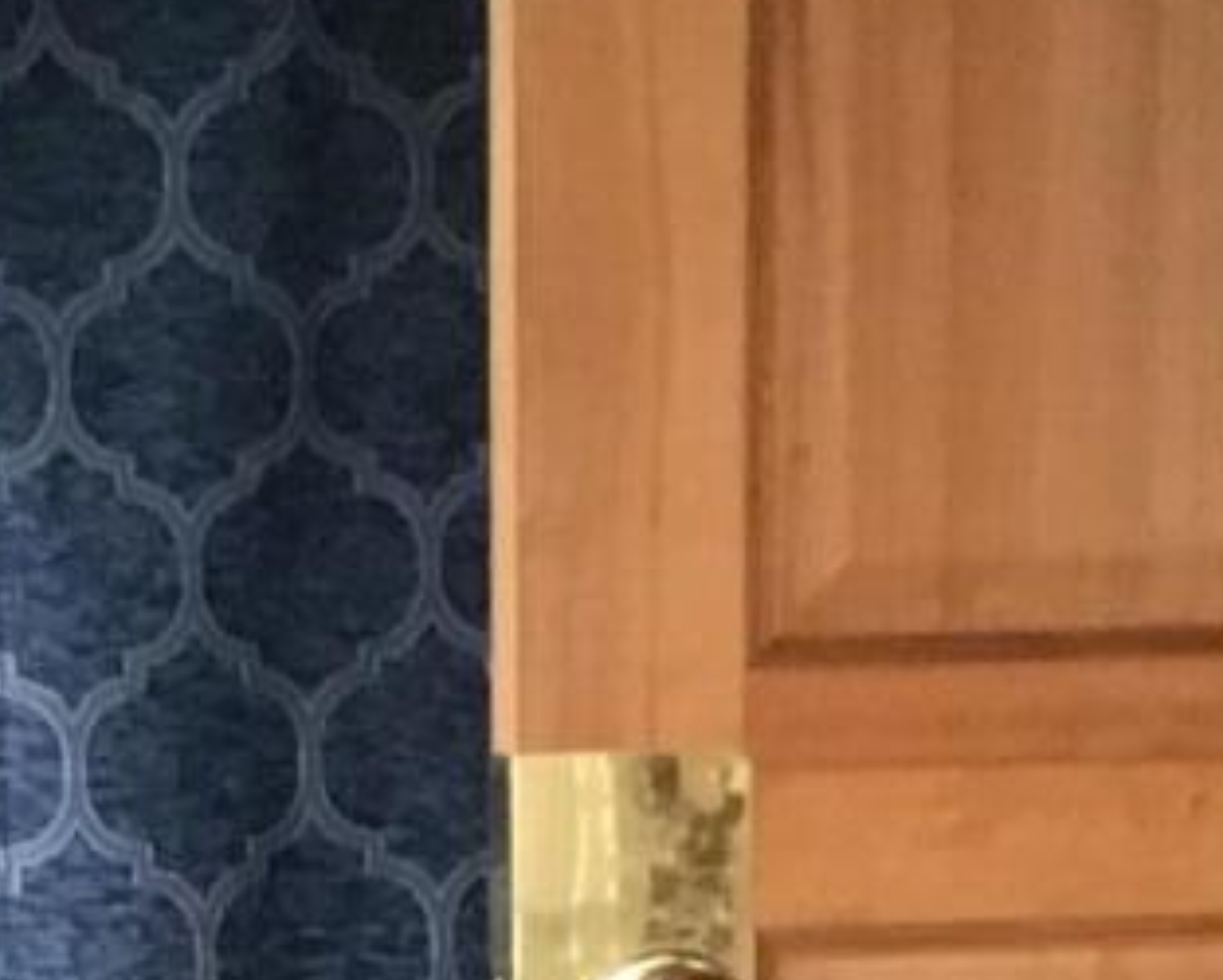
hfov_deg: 9.6
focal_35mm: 194
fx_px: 7026
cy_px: 1376
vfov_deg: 7.9
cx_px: -709
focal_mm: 3.3
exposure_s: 1/30
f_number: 2.4
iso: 40
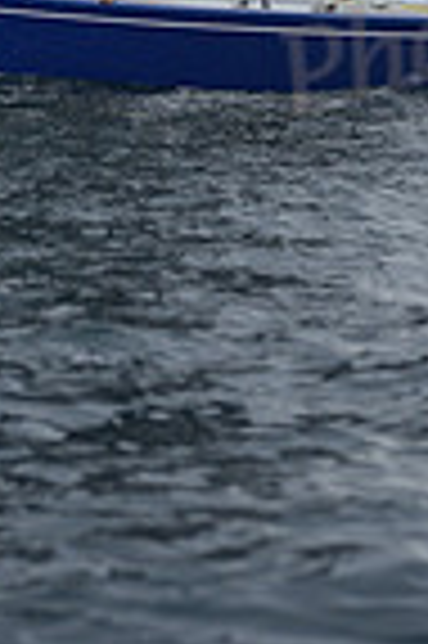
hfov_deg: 4.8
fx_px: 5077
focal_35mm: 284
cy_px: -626
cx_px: 47
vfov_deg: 7.0
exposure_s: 1/800
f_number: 4.5
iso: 250
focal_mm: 70
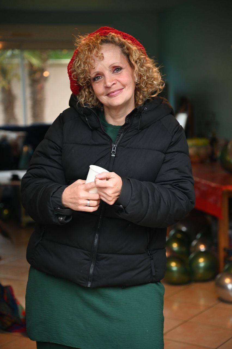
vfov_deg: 26.0
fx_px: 755
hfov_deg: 17.5
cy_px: 174
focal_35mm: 78
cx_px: 116
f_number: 4
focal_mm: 78
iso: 2800
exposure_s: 1/125
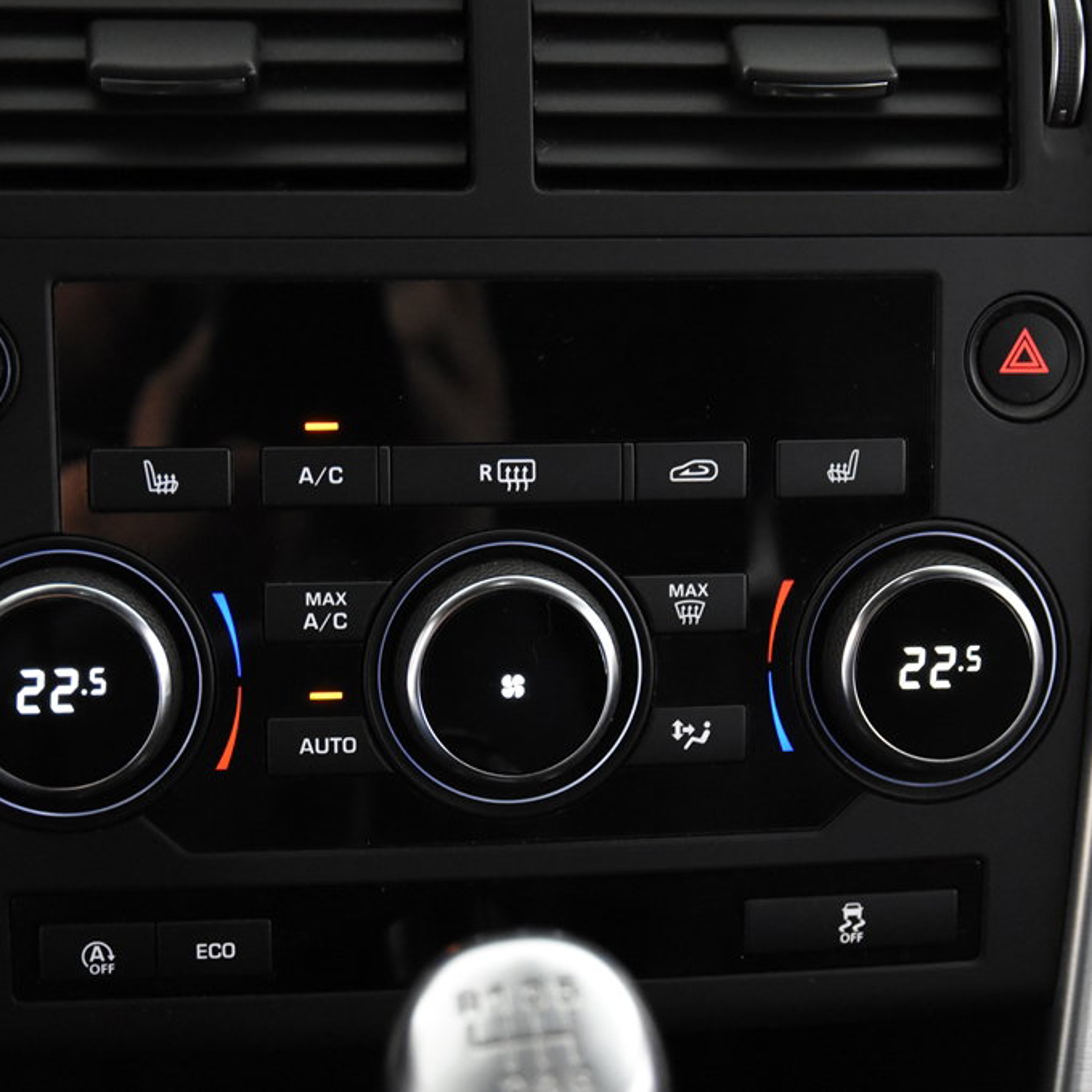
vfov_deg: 23.7
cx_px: 564
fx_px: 2605
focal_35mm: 73
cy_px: 545
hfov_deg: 23.7
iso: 5000
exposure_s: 1/60
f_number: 3.5
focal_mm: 38
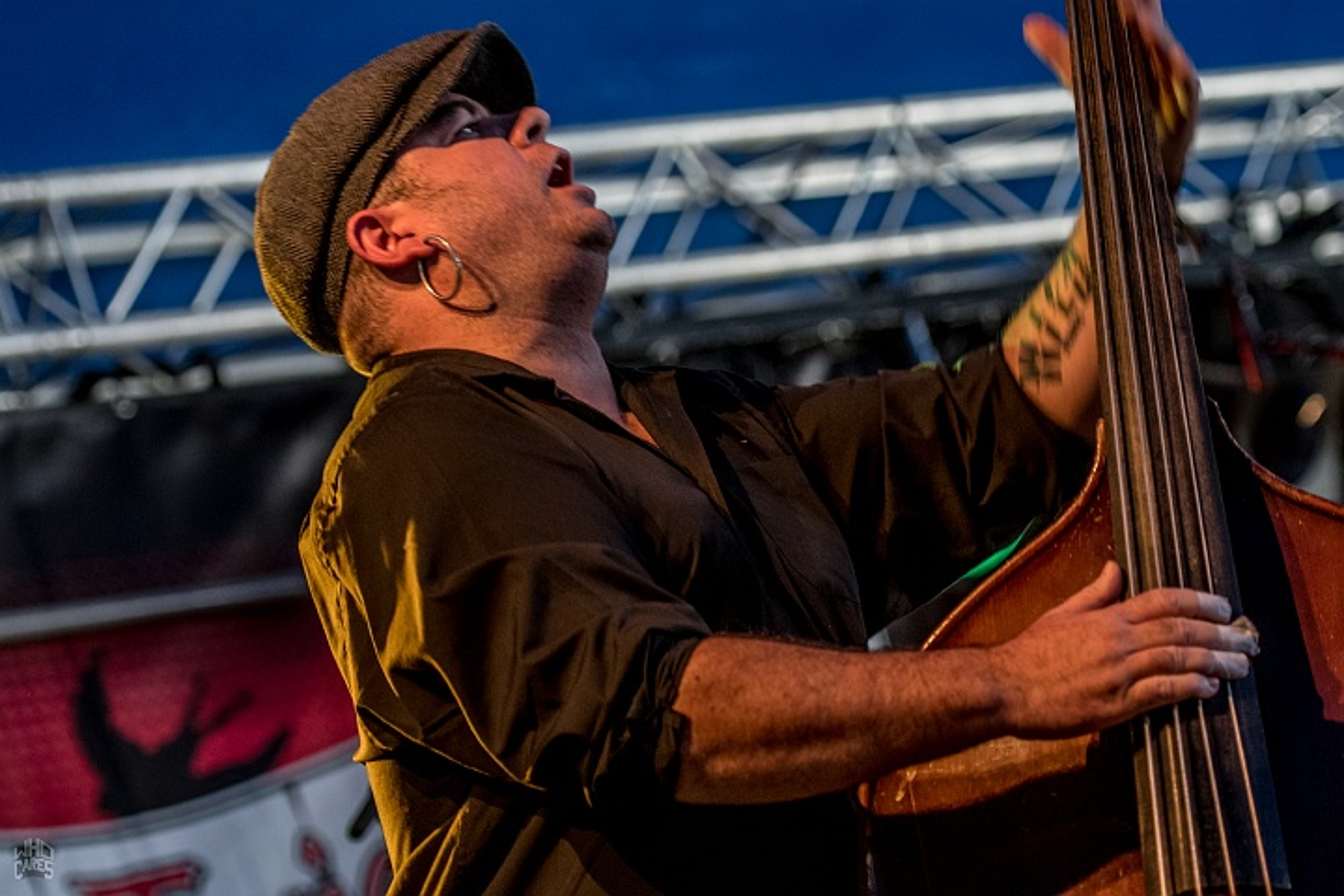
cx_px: 672
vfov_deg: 10.6
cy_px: 448
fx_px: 4816
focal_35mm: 129
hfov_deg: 15.9
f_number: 2.8
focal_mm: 86
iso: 1250
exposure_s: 1/100
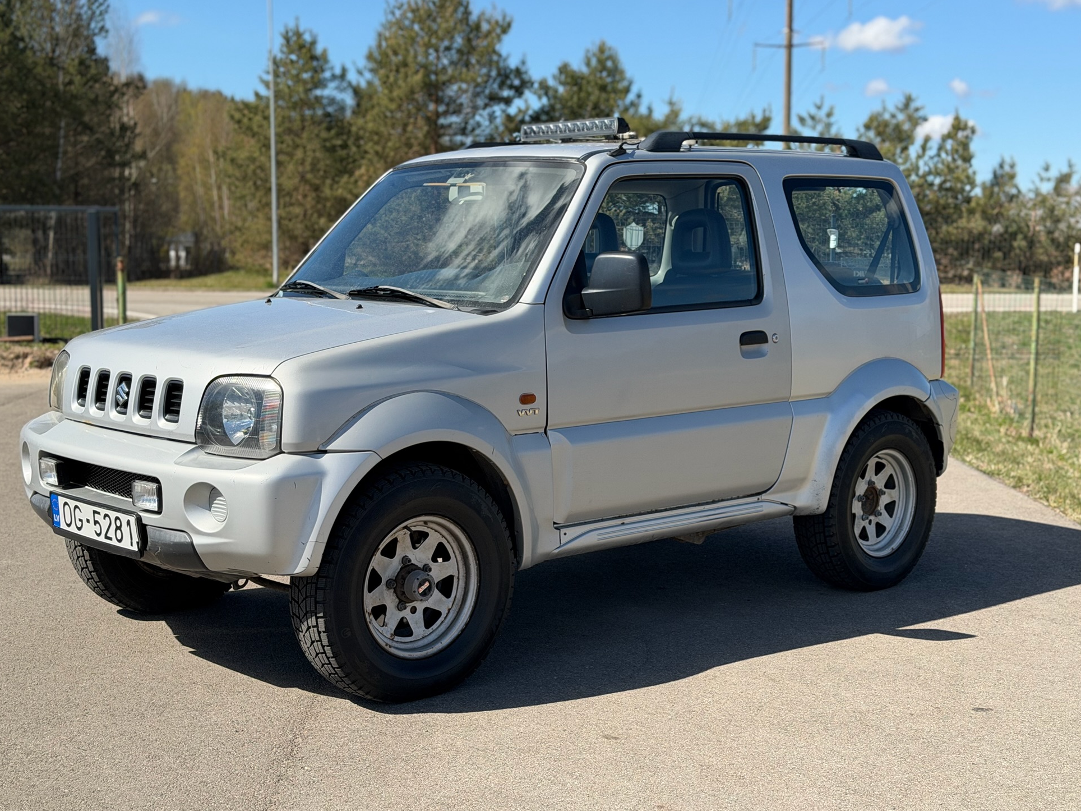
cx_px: 513
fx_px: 1593
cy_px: 411
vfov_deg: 28.6
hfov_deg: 37.5
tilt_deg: -6.0
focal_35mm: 51
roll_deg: +0.0
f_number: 1.78
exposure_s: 1/5208
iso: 80
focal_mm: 6.76
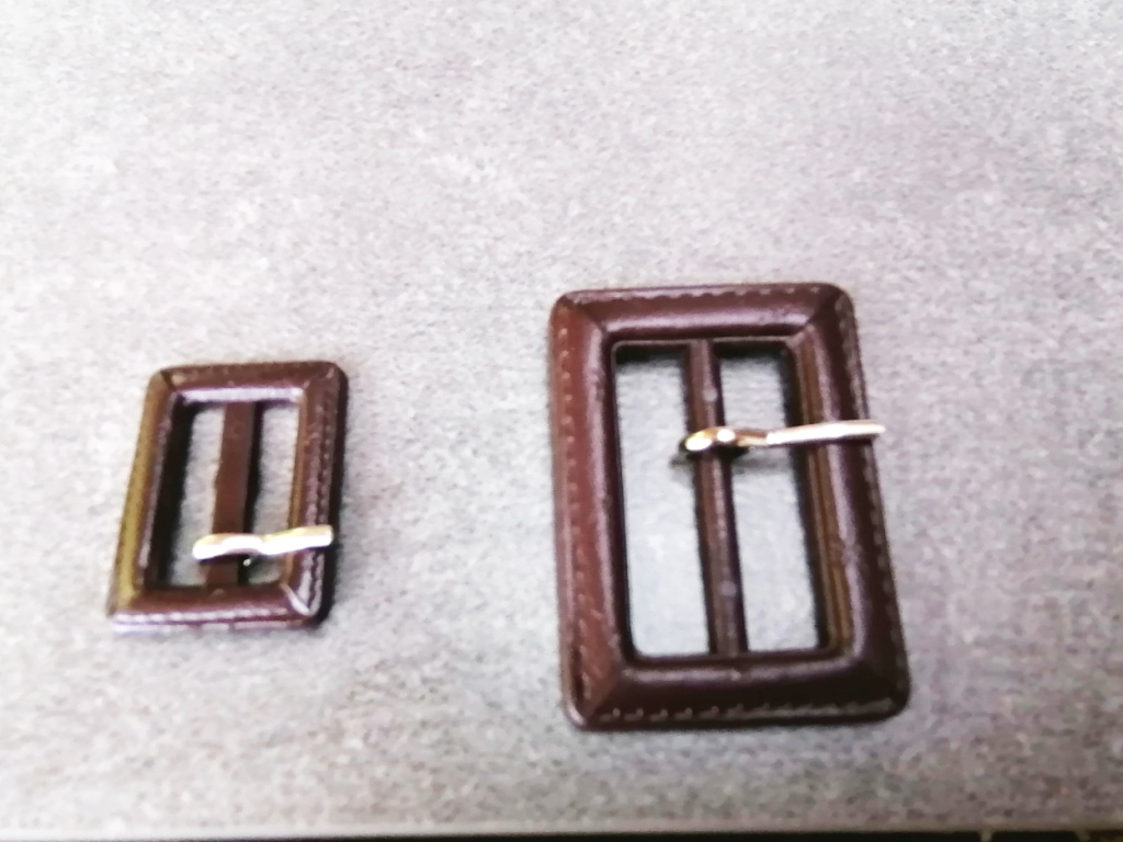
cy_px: 421
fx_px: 552
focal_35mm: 17
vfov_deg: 74.7
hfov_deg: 91.0
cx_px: 562
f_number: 2.4
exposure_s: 1/100
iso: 160
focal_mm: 2.7
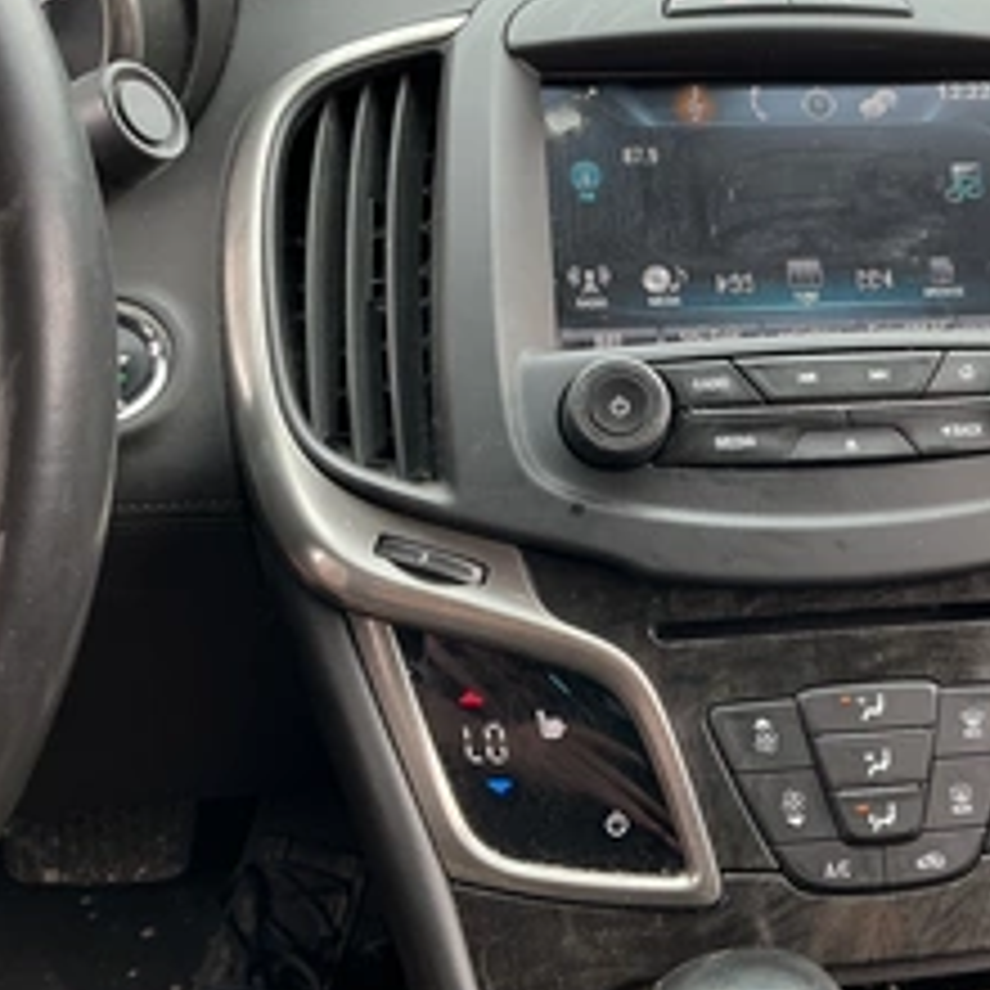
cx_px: 742
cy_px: 436
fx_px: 1456
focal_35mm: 45
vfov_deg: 37.5
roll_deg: +0.5
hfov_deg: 36.7
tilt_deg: -21.5
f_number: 1.8
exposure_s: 1/61
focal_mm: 3
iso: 20
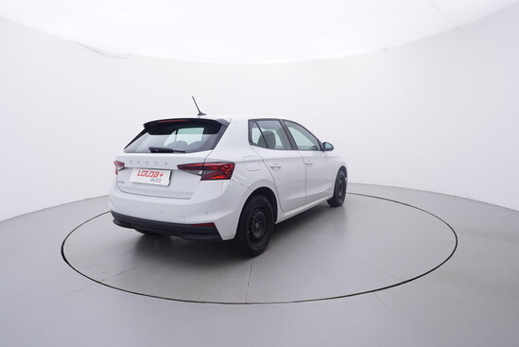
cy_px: 174
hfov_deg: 77.3
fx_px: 325
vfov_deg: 56.2
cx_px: 260
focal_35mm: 22
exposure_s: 1/80
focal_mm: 15
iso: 200
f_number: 5
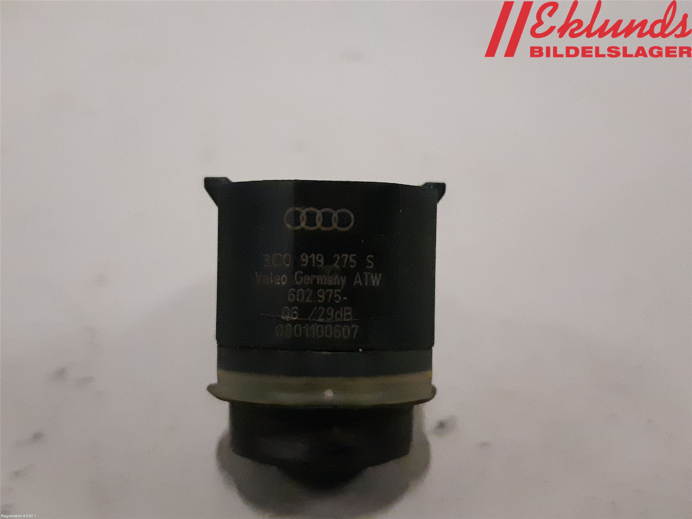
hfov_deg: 67.3
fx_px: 520
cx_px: 346
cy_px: 260
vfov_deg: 53.1
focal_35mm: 26
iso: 800
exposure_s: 1/261
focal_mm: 3.93
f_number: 1.7
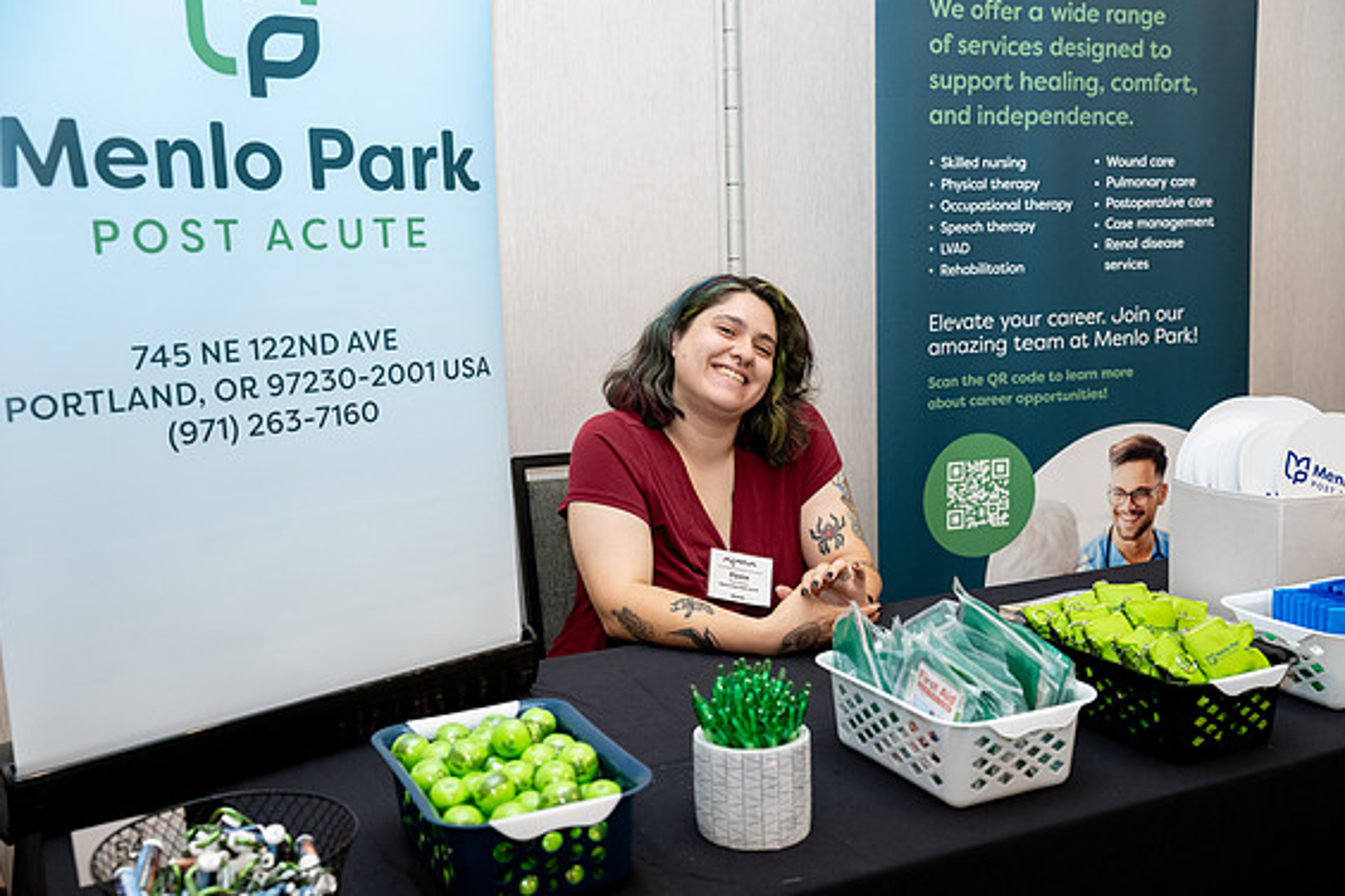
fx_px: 1345
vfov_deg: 36.9
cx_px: 687
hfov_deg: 53.1
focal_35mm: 36
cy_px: 447
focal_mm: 35
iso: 2000
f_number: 4
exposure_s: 1/320
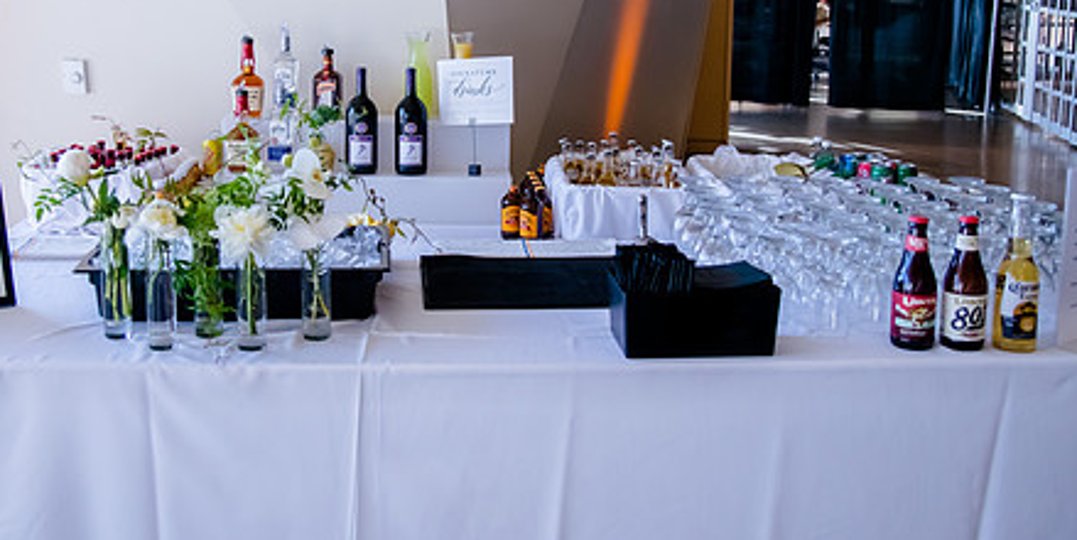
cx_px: 406
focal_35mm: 41
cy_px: 145
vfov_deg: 26.3
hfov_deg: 50.0
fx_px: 1141
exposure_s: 1/400
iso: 1000
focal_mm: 28
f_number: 4
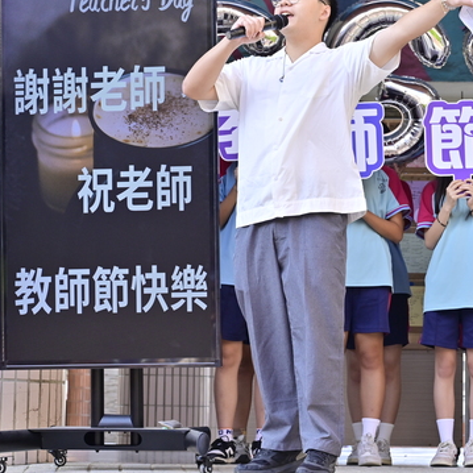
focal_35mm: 116
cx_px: 373
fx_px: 1793
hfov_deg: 14.9
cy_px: 200
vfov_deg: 15.0
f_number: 7.1
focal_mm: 70
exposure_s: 1/250
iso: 400
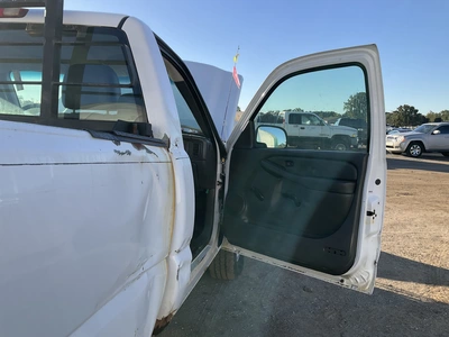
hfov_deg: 61.7
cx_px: 224
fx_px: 376
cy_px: 168
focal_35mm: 29
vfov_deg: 48.2
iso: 25
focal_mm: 3
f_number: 1.8
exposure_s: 1/962
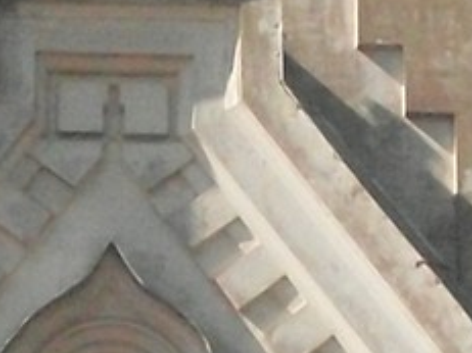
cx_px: 146
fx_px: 3216
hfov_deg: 8.4
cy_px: 360
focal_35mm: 236
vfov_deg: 6.3
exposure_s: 1/1000
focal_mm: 6.3
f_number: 8.4
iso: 400
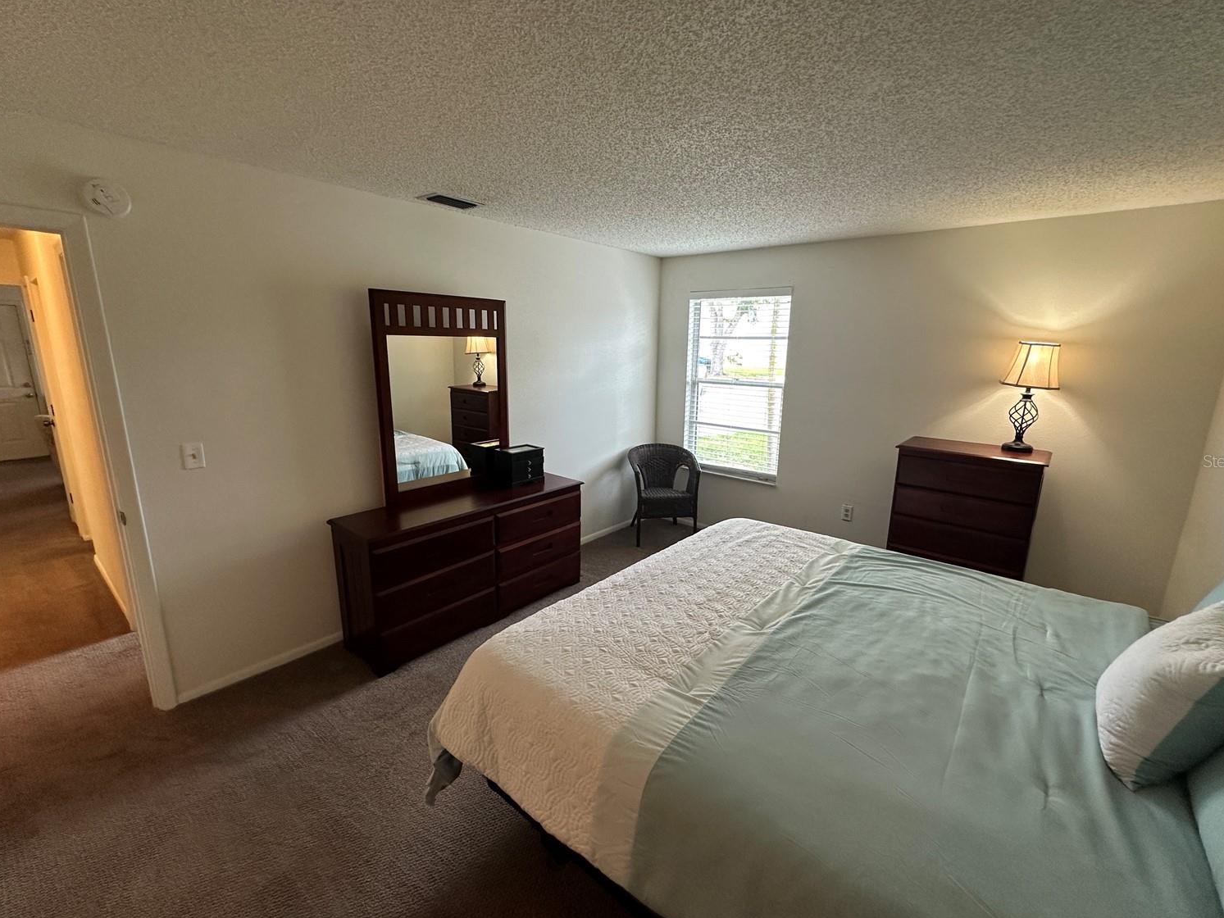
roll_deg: -1.1
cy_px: 461
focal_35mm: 15
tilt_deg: -11.1
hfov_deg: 98.2
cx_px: 625
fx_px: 530
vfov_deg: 81.8
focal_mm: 2.22
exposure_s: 1/120
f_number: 2.2
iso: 200
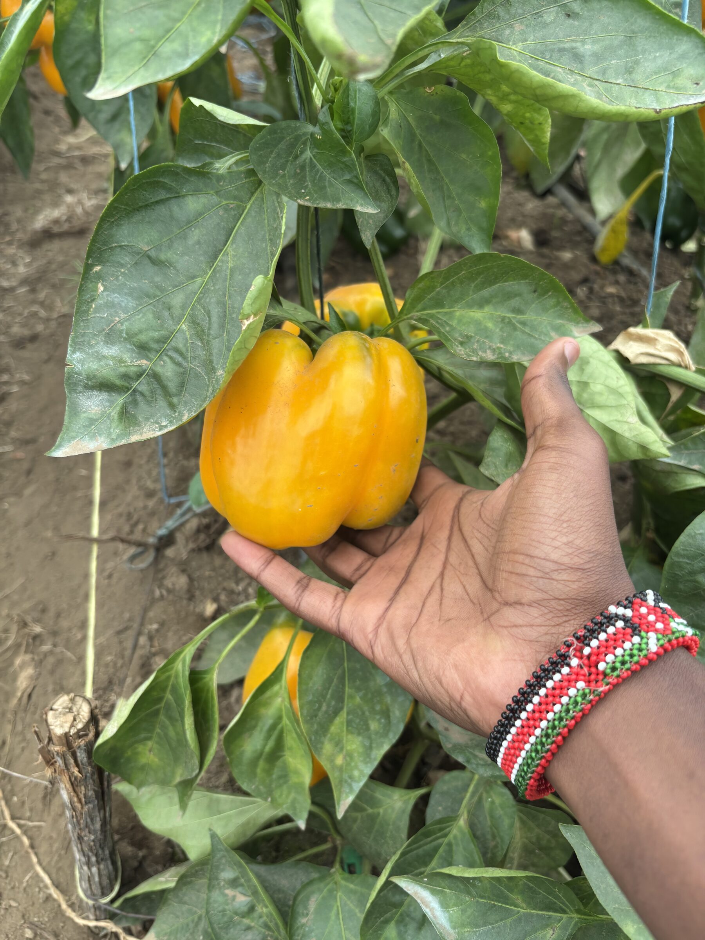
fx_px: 706
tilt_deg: -42.4
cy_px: 470
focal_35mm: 26
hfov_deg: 53.1
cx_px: 352
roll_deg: +1.4
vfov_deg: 67.3
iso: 40
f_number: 1.6
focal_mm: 5.96
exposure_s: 1/121
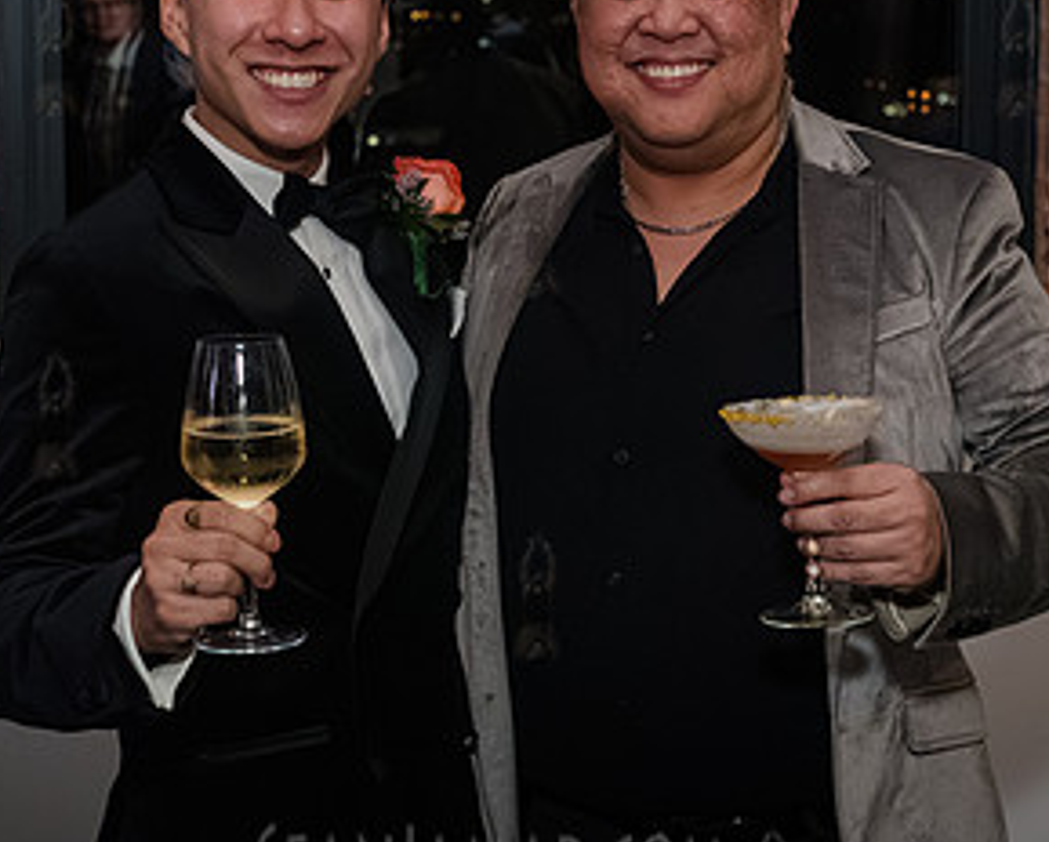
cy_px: 232
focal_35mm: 69
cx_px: 541
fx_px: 2145
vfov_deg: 22.0
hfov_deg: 27.5
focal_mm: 35
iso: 8000
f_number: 5
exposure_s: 1/400
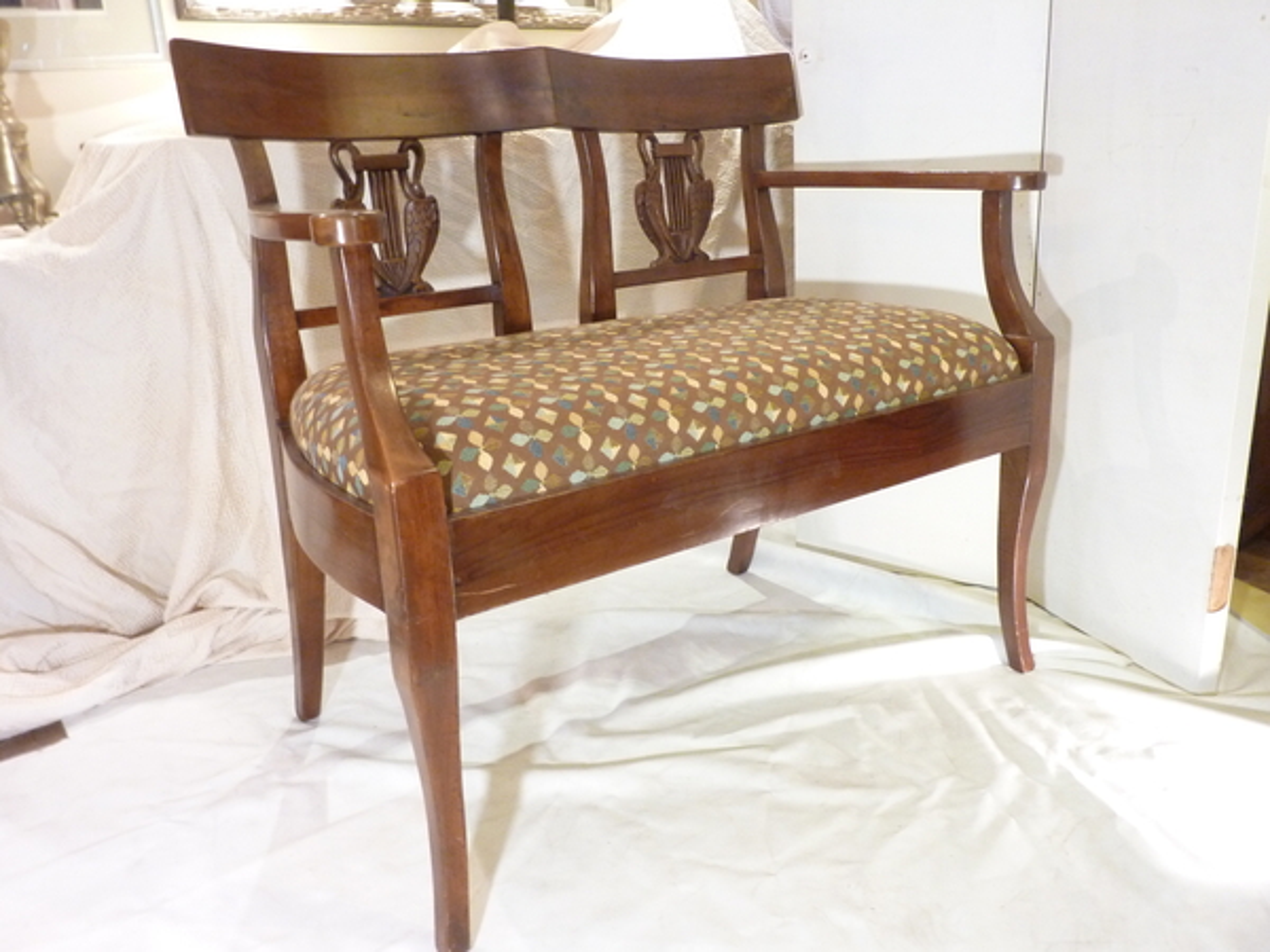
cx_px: 635
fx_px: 1064
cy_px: 476
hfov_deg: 61.7
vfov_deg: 48.2
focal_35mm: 29
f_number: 3.4
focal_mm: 4.7
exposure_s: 1/8
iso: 400
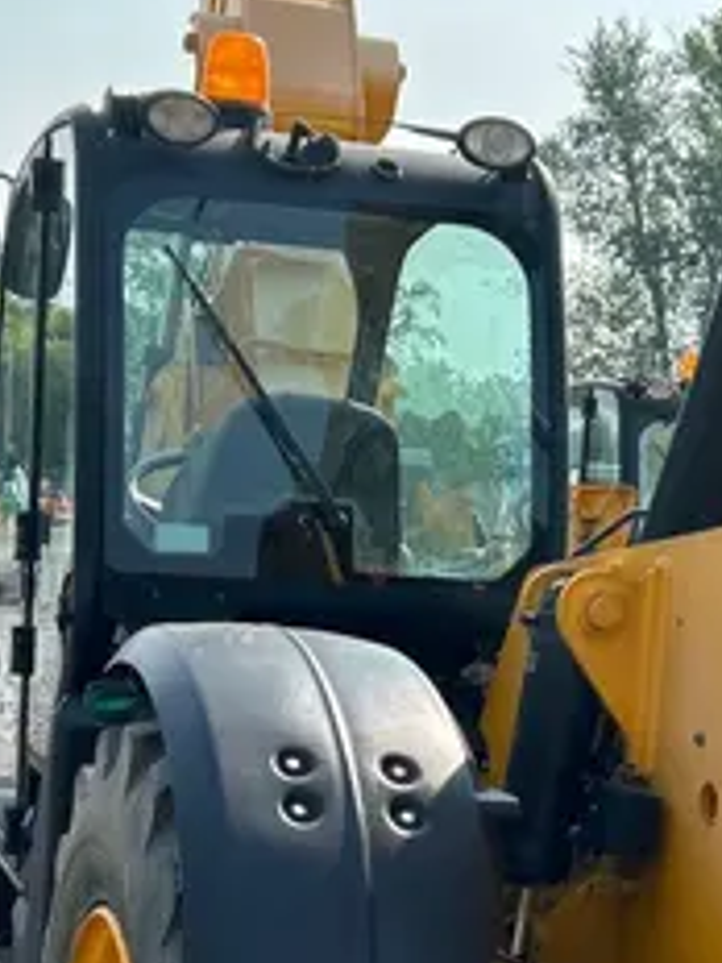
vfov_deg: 23.5
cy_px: 758
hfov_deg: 18.0
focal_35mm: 82
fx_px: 2280
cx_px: 386
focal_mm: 5.7
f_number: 1.5
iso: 50
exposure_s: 1/2762
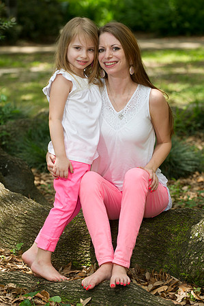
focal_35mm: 125
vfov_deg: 16.4
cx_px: 102
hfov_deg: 10.9
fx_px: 1065
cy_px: 153
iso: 200
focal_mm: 125
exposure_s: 1/250
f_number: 4
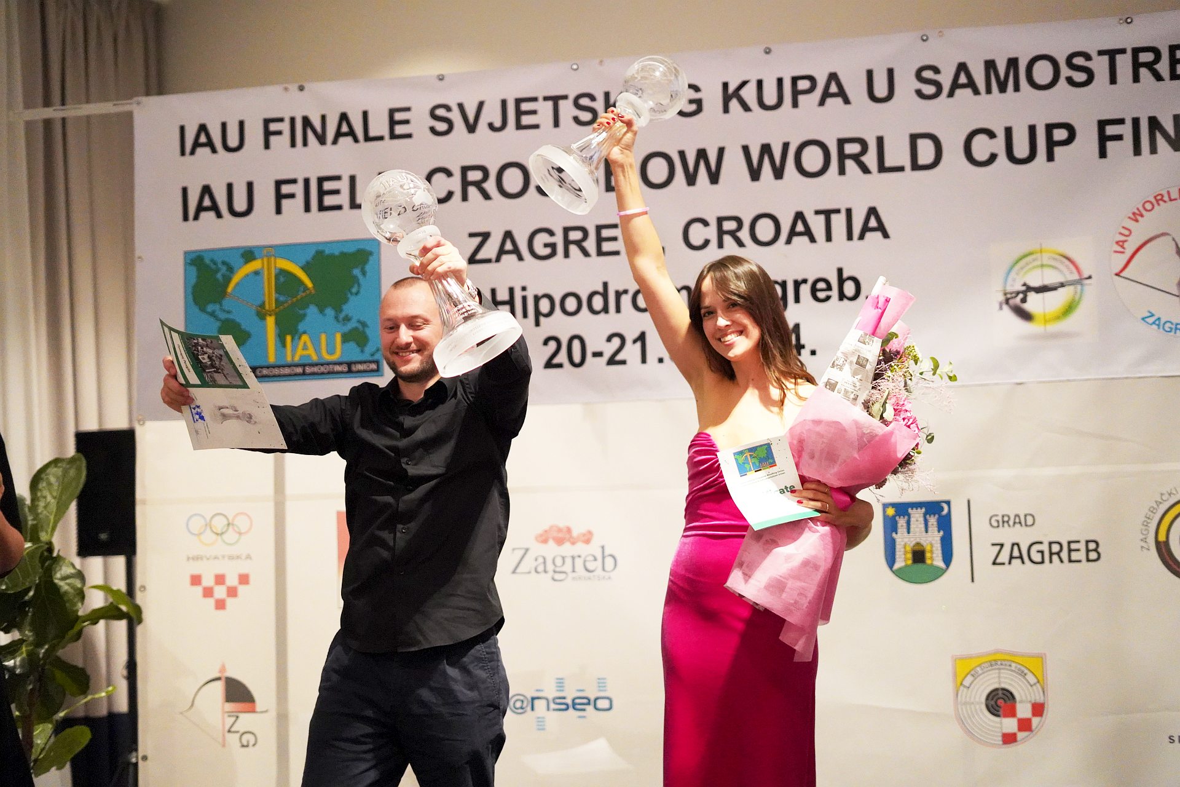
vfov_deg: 27.0
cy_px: 394
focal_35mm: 50
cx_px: 590
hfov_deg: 39.6
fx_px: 1639
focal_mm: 50
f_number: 1.8
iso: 12800
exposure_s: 1/2000
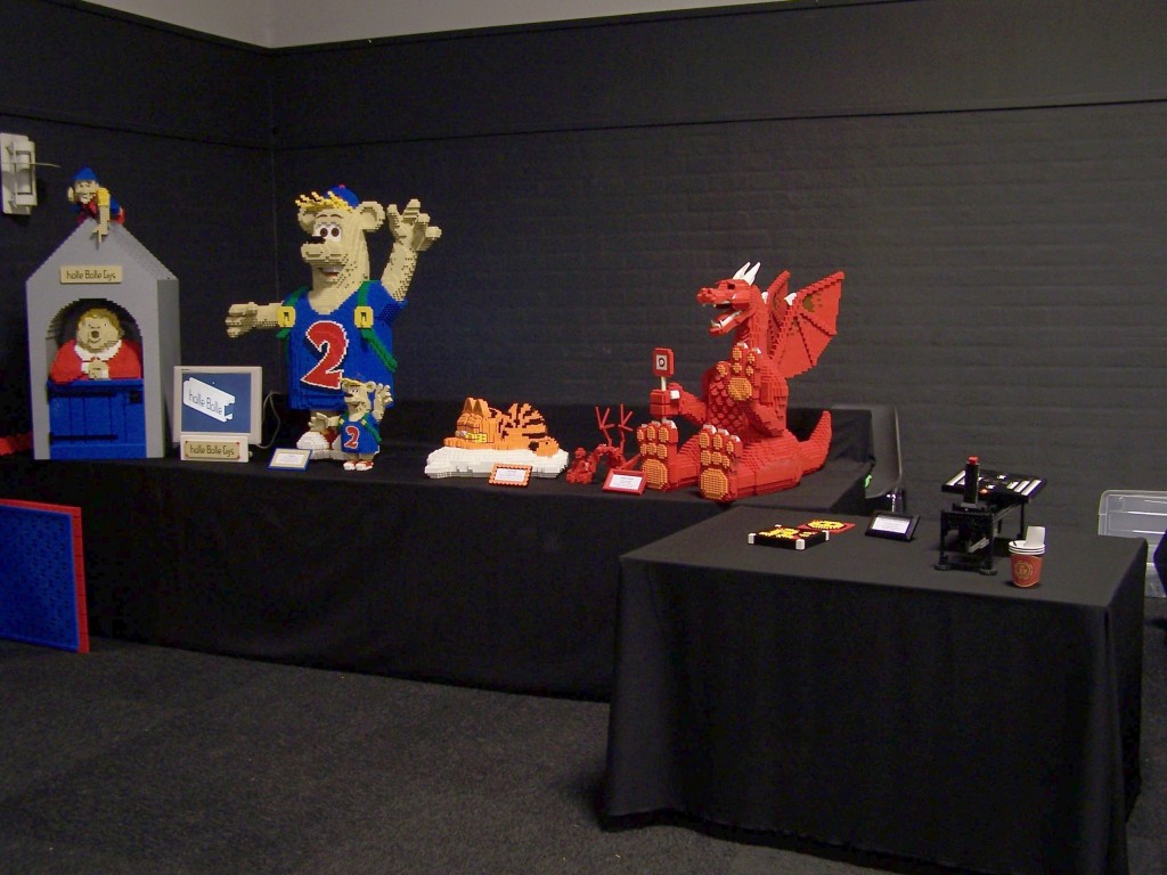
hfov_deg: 49.0
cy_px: 438
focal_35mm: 38
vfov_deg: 37.7
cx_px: 584
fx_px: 1281
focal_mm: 6.3
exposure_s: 1/2
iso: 80
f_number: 2.8
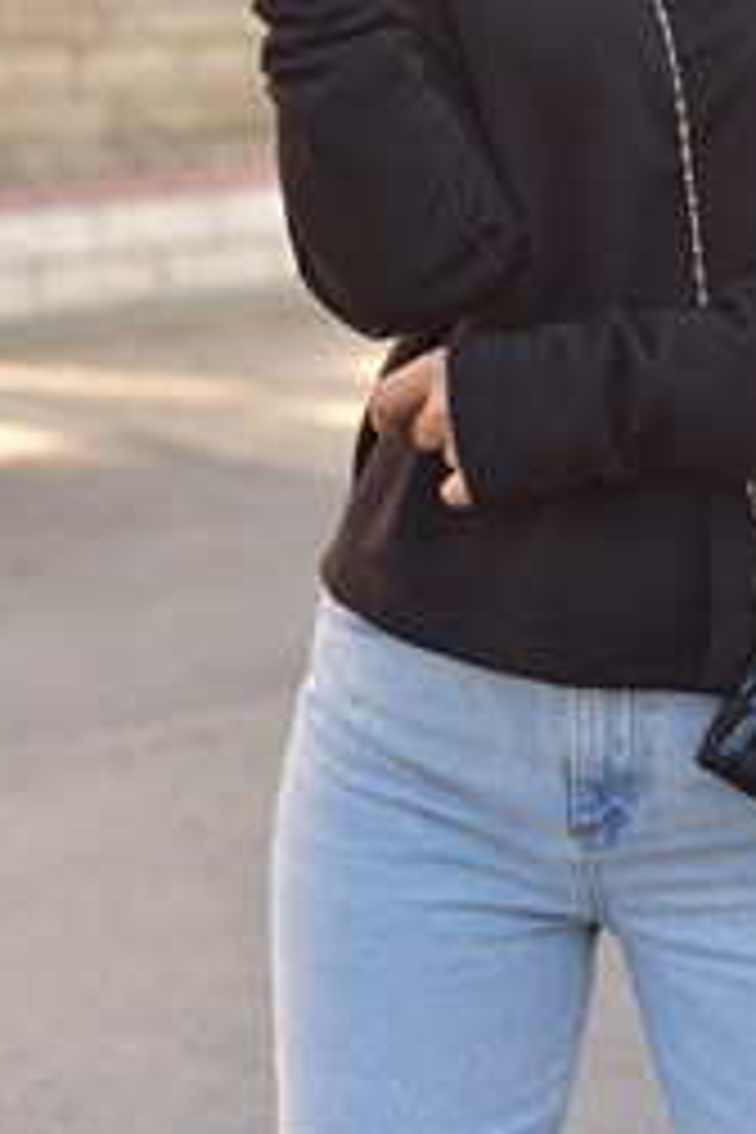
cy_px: 108
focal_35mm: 92
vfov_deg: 21.6
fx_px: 2898
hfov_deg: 14.7
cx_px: 652
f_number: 3.2
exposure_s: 1/1000
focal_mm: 50
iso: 500
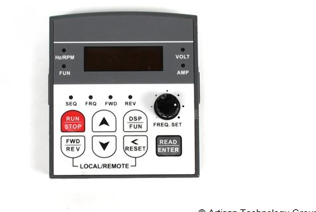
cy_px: 89
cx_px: 129
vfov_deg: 35.9
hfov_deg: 51.6
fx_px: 325
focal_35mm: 37
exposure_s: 1/200
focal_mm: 20
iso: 160
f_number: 14
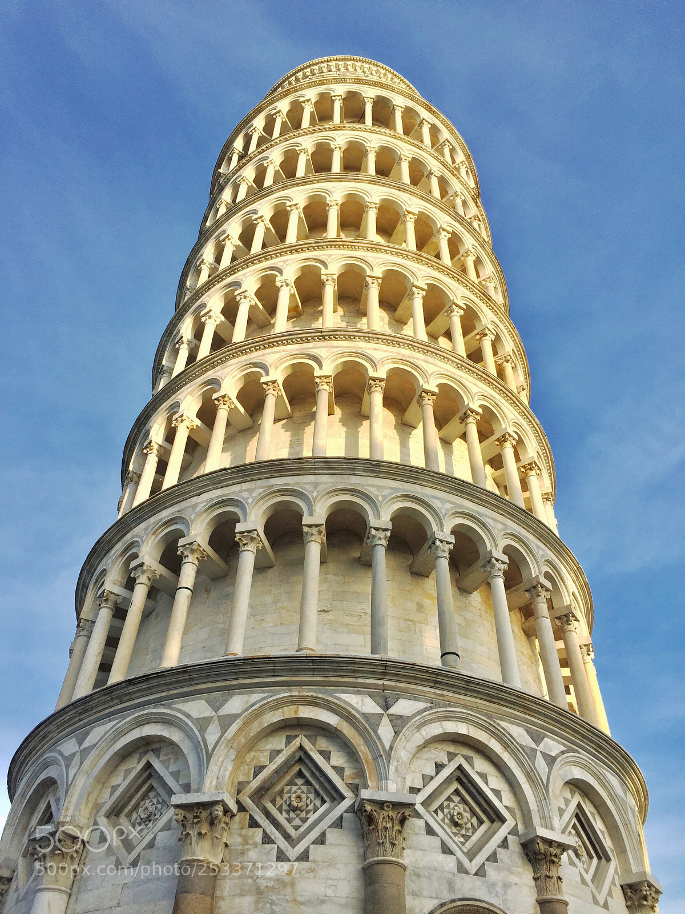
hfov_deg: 48.2
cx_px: 342
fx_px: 765
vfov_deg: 61.7
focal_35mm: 29
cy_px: 457
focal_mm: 4.15
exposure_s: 1/1412
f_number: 2.2
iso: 32
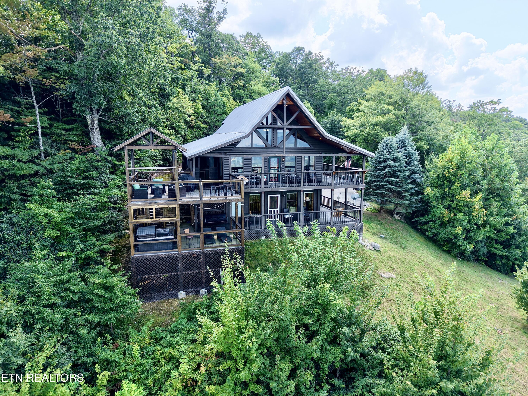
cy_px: 198
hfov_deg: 71.6
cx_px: 264
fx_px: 366
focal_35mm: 24
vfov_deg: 56.8
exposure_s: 1/500
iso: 100
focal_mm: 8.67
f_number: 1.8
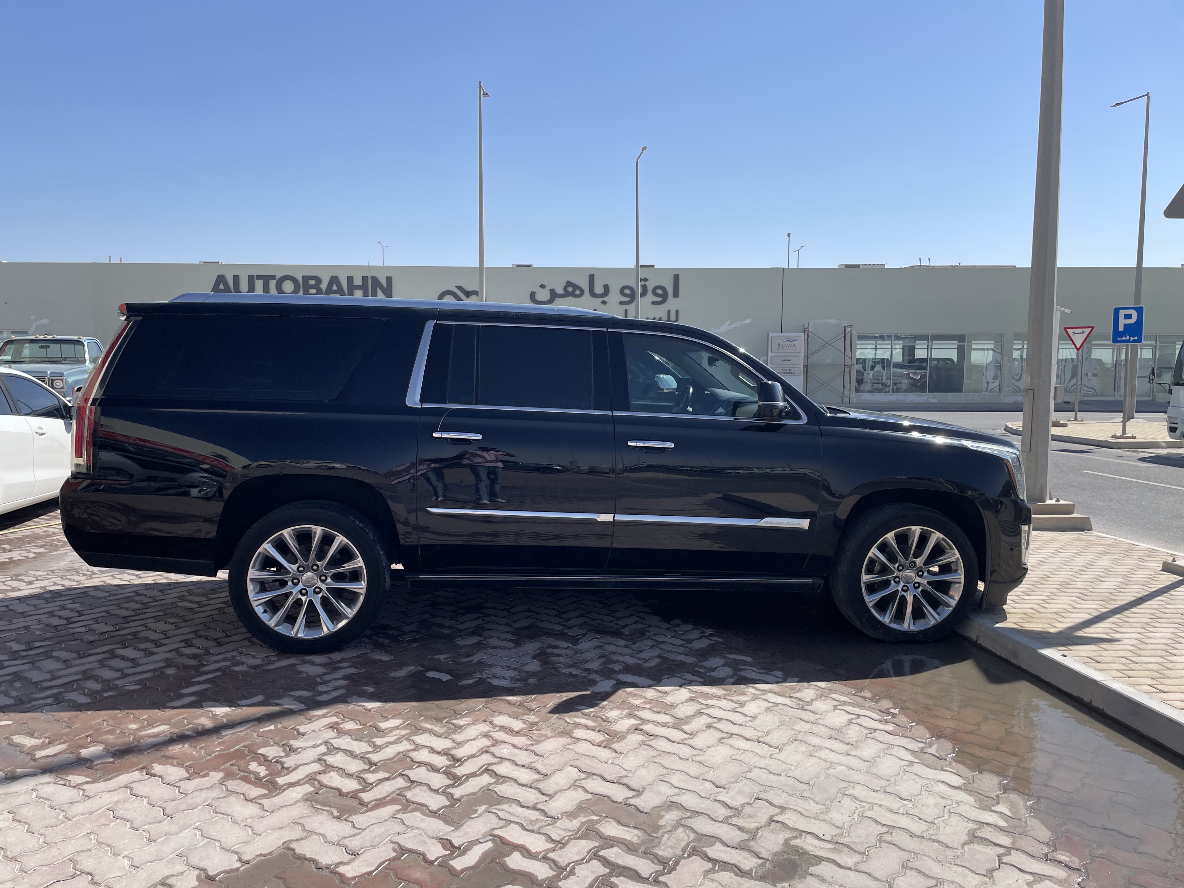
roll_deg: +0.0
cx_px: 592
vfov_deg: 53.1
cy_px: 444
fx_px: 889
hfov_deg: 67.3
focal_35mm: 26
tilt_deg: -3.3
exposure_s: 1/4464
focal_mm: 4.2
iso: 32
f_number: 1.6
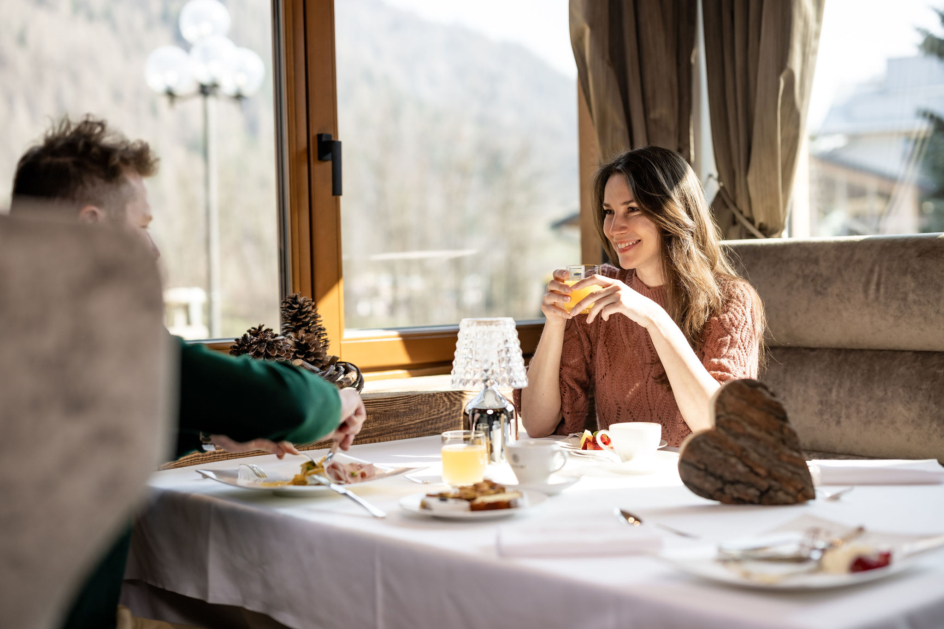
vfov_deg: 27.0
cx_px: 472
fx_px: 1311
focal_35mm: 50
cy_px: 314
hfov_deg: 39.6
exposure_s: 1/800
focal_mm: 50
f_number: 2
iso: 125
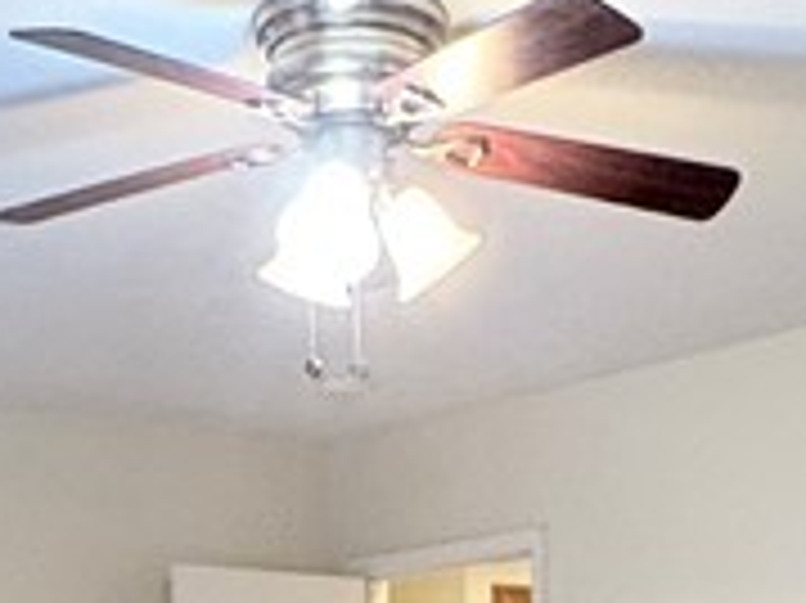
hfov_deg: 24.4
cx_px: 405
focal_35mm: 80
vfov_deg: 15.1
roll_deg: +1.7
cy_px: 1192
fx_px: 1861
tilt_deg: -12.3
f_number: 2.2
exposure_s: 1/60
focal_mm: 2.22
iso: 800
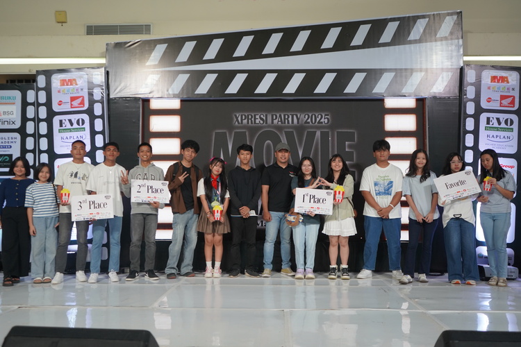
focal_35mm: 33
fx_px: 478
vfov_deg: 40.0
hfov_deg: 57.2
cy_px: 174
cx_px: 260
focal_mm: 33
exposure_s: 1/160
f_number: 4
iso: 1250
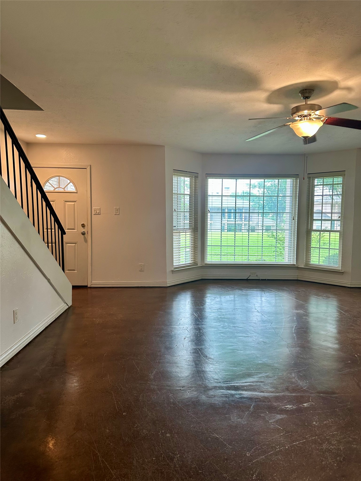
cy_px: 240
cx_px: 180
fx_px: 334
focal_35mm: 24
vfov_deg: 71.6
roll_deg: -0.6
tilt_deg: -1.9
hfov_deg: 56.8
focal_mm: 6.86
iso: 125
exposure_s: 1/60
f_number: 1.78
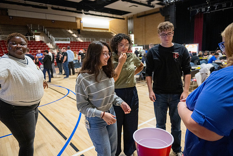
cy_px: 78
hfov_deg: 73.7
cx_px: 116
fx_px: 155
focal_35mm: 24
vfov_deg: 53.2
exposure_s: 1/250
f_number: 2.8
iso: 5000
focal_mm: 24
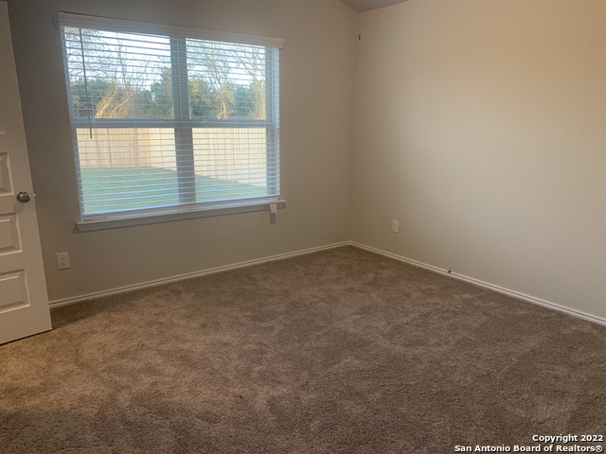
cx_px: 303
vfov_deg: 53.1
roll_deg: -1.2
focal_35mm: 26
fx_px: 455
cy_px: 227
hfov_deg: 67.3
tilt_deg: -13.7
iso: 100
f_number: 1.8
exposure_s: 1/60
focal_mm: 4.25
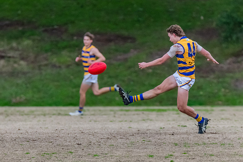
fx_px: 5692
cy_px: 90
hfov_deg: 2.4
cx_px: 95
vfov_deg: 1.6
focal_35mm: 843
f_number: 6
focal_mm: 450
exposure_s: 1/1600
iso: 4000
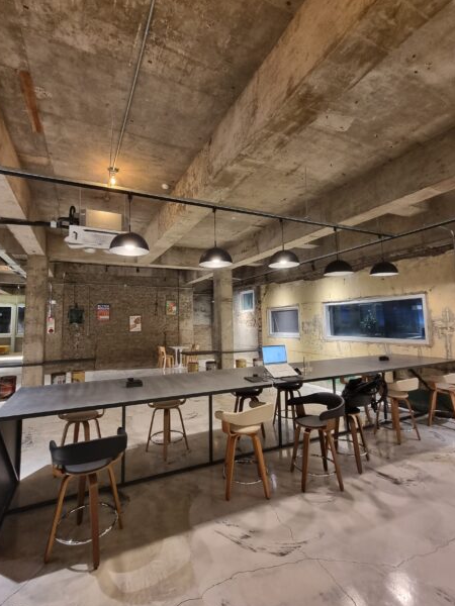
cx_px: 218
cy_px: 297
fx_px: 263
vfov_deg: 98.2
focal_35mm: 15
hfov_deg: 81.7
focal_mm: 2.2
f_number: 2.2
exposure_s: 1/30
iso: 500
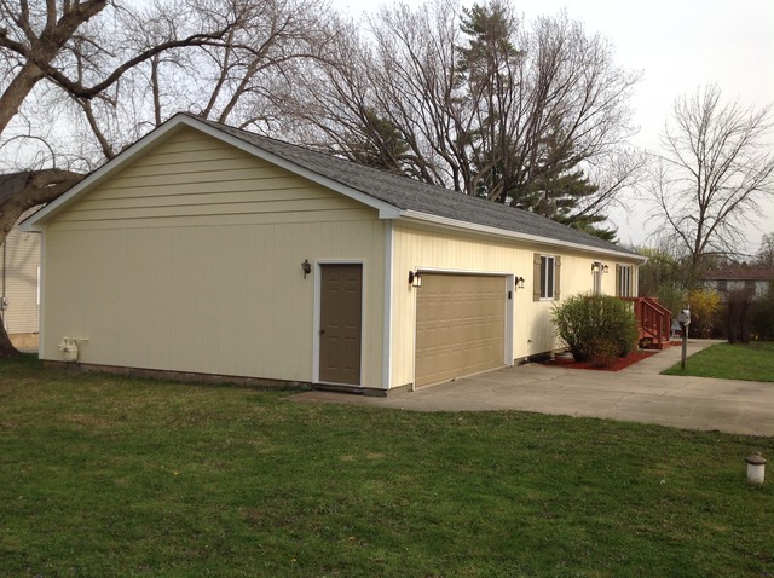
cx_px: 387
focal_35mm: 35
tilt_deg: +1.2
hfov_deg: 52.7
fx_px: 781
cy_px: 289
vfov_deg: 40.6
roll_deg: -1.3
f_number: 2.4
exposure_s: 1/1163
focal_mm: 4.28
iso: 50
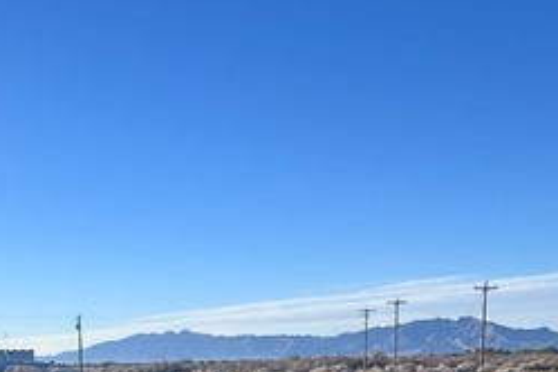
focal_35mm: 60
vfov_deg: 20.3
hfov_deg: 32.3
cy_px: 513
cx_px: 96
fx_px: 930
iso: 40
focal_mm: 2.22
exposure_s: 1/988
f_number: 2.2
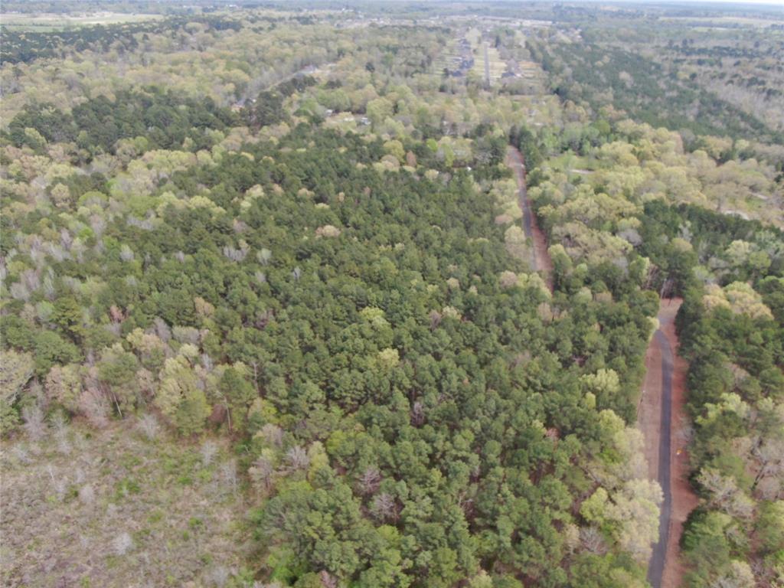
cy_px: 294
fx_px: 544
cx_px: 392
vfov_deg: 56.8
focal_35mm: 24
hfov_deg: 71.6
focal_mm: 4.39
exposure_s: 1/500
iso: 100
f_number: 2.8
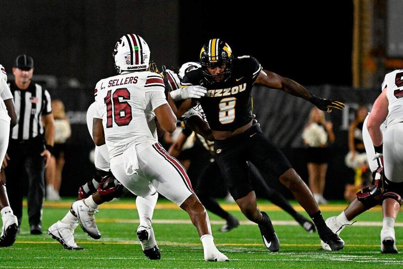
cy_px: 134
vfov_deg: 3.4
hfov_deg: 5.2
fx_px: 4477
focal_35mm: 400
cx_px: 202
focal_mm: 400
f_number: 5.6
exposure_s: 1/2000
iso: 12800
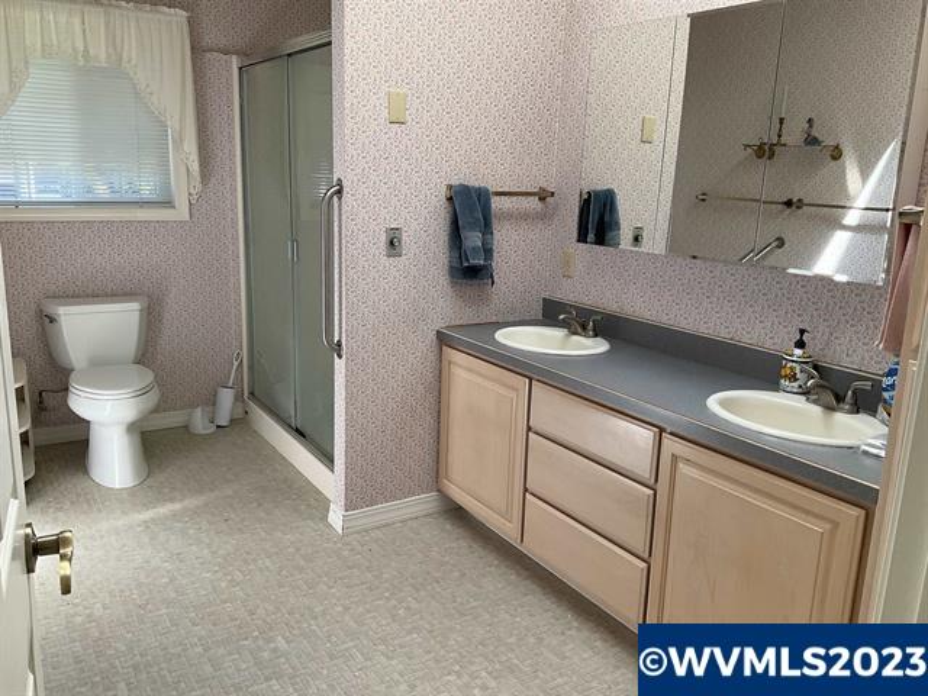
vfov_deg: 48.2
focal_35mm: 29
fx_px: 777
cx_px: 464
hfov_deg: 61.7
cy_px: 348
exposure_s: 1/122
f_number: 1.8
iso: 32
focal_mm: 3
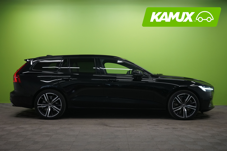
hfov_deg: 47.4
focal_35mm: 41
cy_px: 76
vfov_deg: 32.6
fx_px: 259
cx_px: 114
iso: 1250
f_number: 8
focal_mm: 41
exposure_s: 1/25
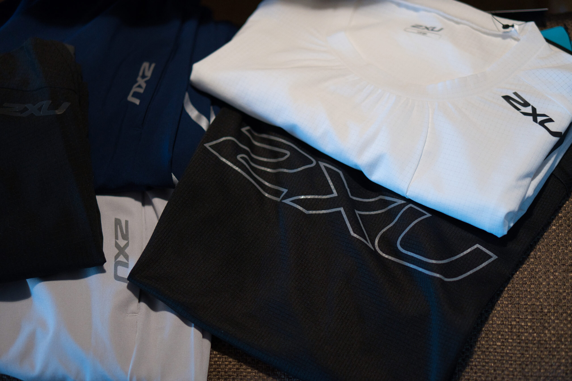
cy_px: 190
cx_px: 286
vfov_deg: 18.2
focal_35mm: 75
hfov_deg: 27.0
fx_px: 1191
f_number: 1.8
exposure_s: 1/200
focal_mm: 50
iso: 1000
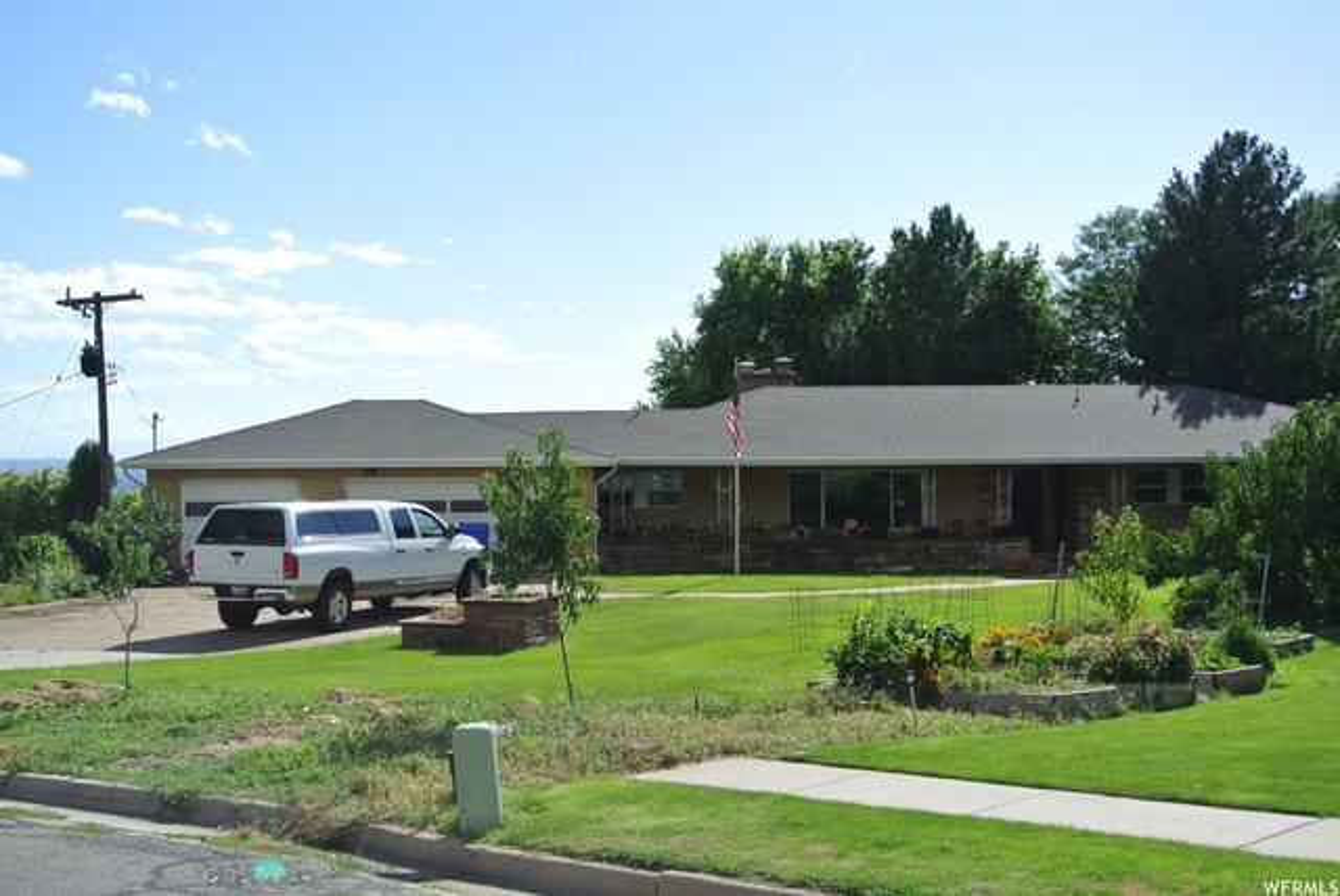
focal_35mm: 49
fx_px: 1826
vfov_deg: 27.6
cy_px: 448
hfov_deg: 40.3
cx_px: 670
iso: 100
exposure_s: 1/800
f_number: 5
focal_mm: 18.2
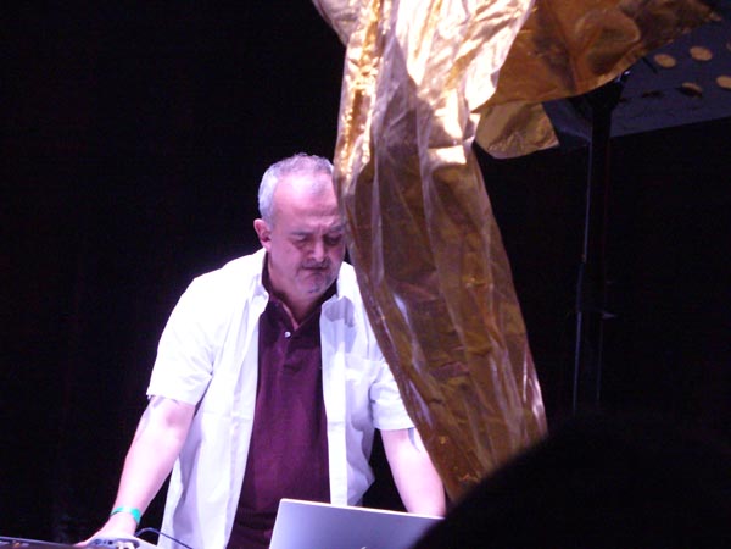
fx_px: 2492
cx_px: 366
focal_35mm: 118
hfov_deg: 16.7
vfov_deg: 12.6
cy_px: 274
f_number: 3.7
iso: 400
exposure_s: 1/50
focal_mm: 19.4
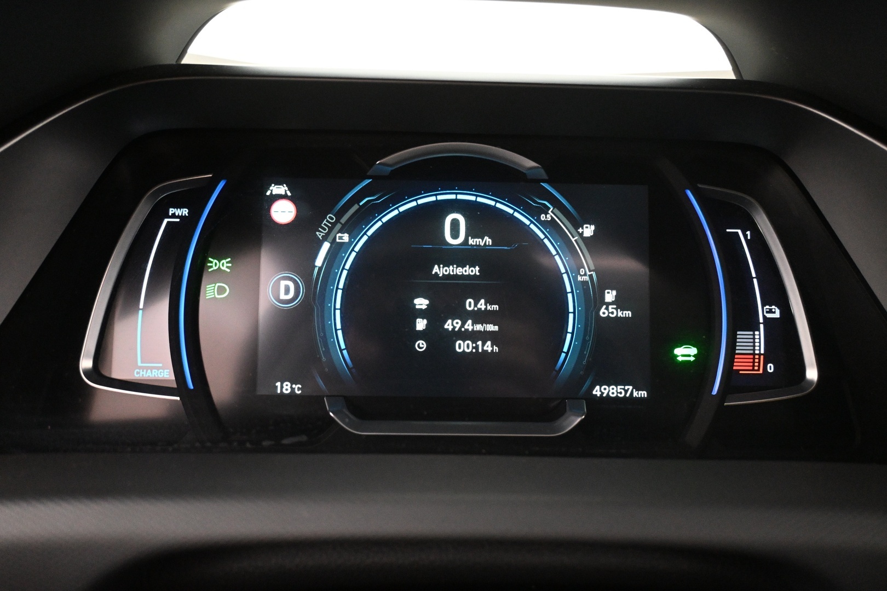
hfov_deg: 65.9
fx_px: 684
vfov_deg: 46.8
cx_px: 444
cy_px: 296
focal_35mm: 28
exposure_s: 1/20
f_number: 3.8
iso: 4000
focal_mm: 18.5
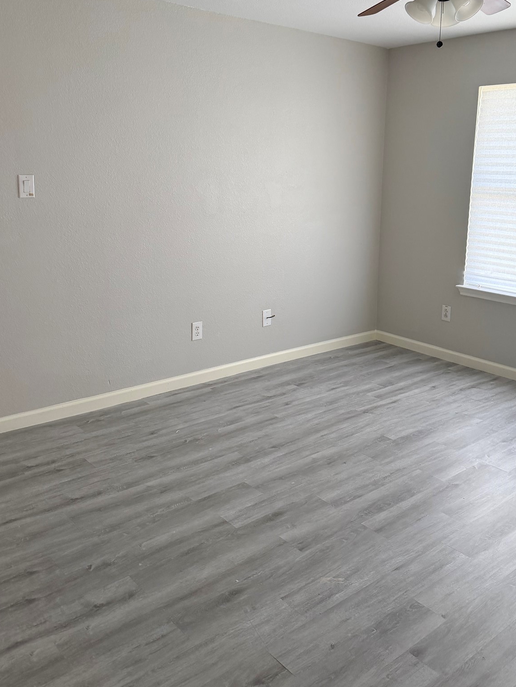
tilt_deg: -6.8
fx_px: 636
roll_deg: -0.8
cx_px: 305
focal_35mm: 32
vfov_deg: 56.1
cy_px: 254
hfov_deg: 44.0
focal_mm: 6.76
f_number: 1.78
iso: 200
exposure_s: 1/154
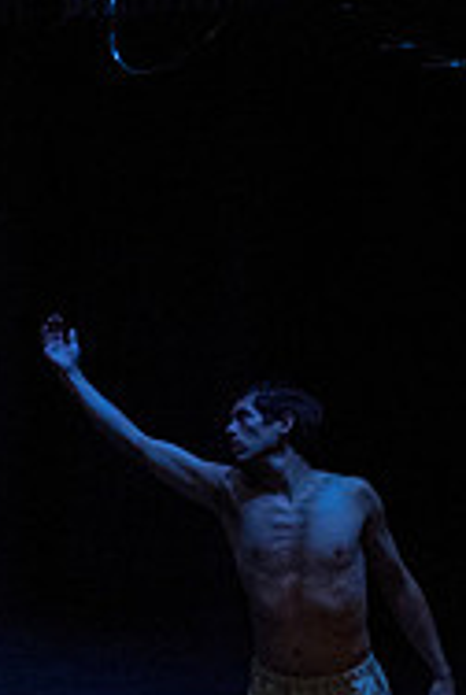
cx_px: -459
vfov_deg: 17.5
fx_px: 2263
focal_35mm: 117
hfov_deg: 10.8
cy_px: 414
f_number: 2.8
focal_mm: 38
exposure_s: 1/500
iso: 12800
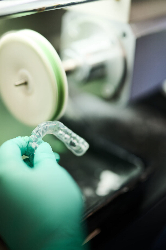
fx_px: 346
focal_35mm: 50
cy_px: 125
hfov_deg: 27.0
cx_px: 83
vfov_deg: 39.6
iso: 200
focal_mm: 50
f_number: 1.2
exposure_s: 1/250
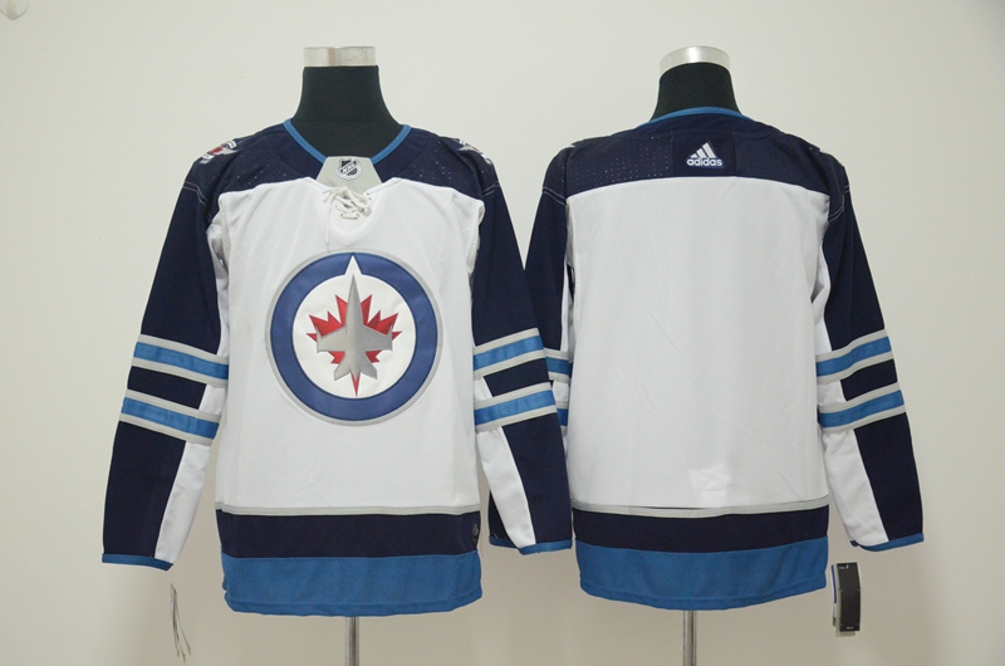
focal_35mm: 52
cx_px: 502
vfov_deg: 25.6
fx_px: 1463
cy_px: 333
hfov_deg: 37.9
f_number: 4.2
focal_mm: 35
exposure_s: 1/60
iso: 4000
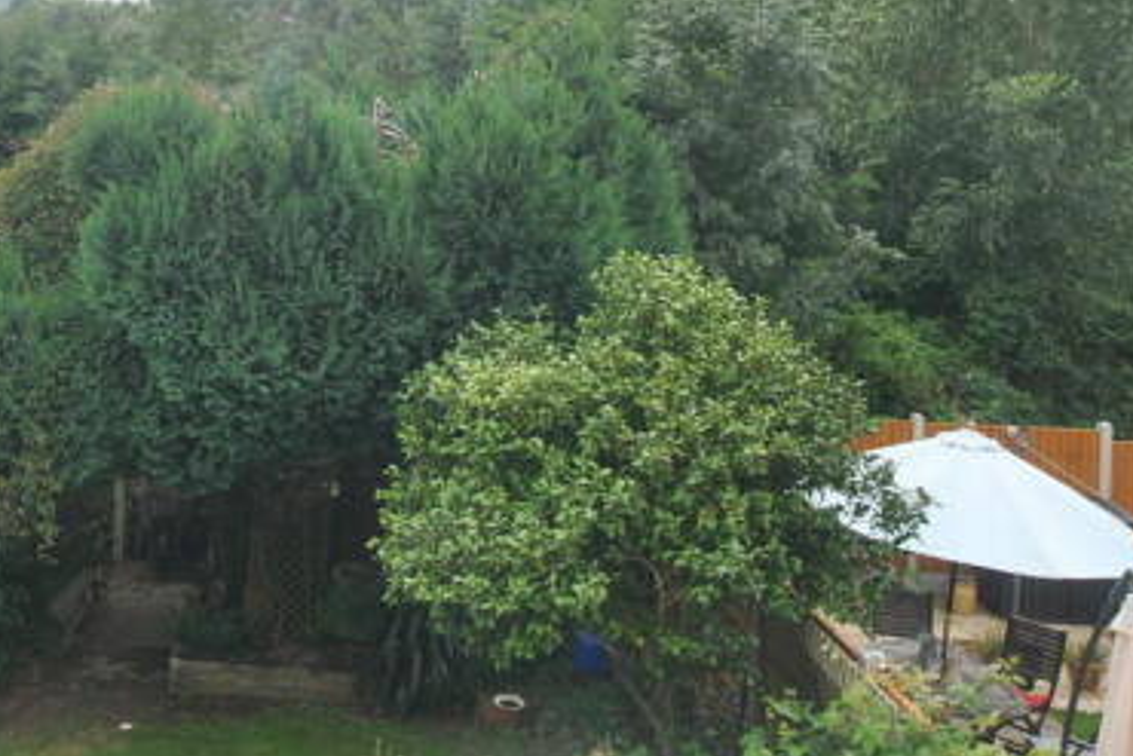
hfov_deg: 36.7
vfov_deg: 24.9
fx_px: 1669
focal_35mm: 53
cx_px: 299
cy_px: 103
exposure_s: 1/125
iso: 140
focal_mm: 20
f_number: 5.6
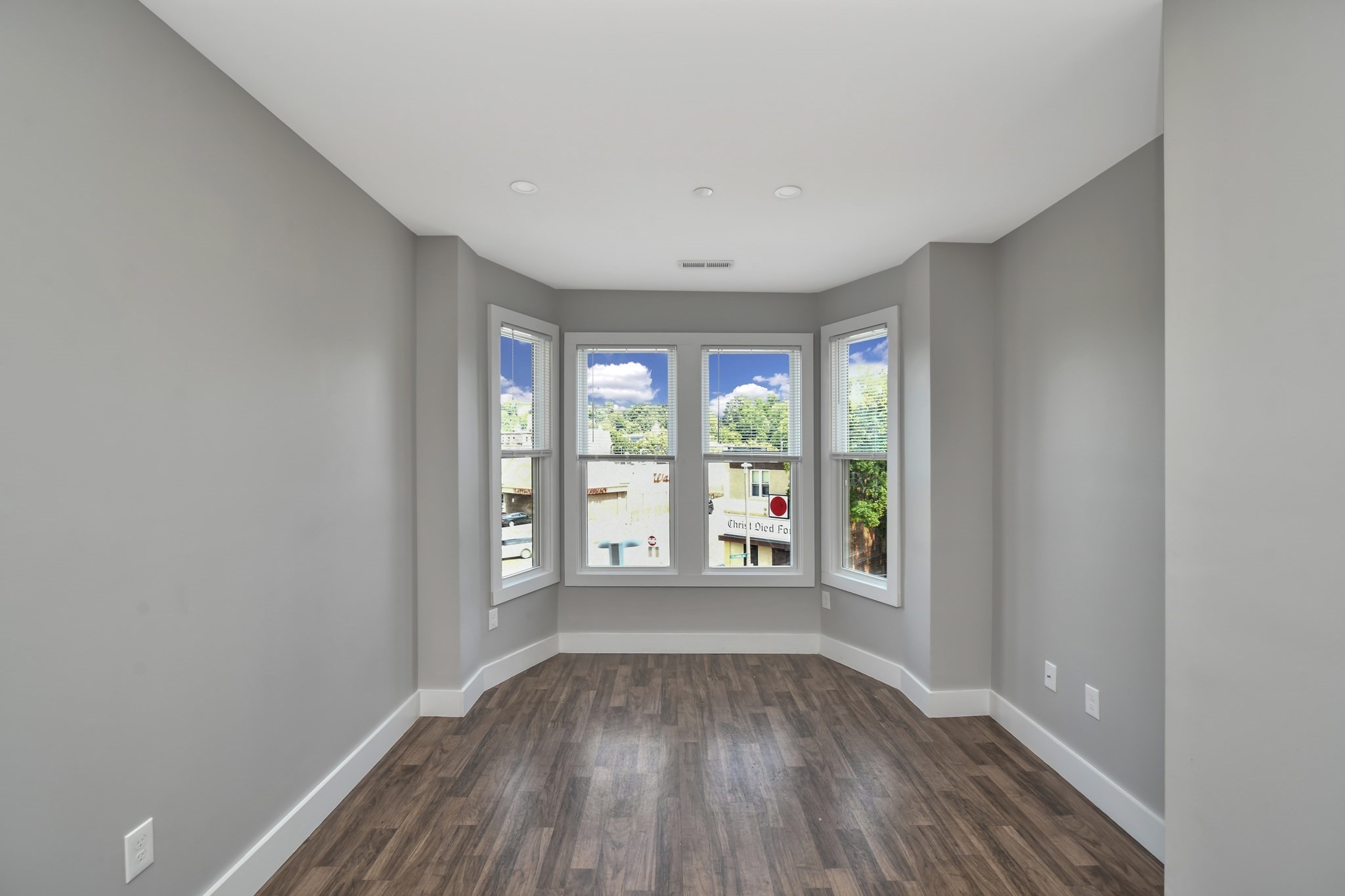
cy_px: 448
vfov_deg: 77.3
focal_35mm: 15
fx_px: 560
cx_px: 672
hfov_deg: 100.4
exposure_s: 1/30
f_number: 7.1
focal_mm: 15
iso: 200
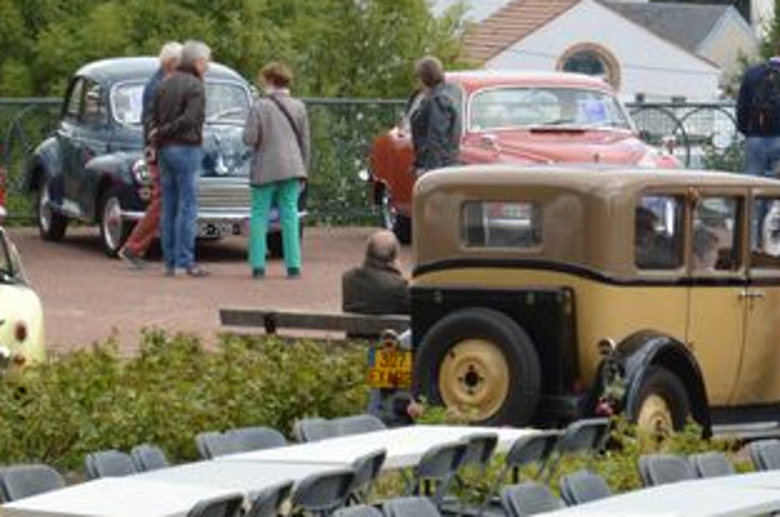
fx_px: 8724
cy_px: -79
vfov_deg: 3.4
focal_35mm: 403
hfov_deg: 5.1
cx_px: 405
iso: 400
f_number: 20
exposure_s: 1/80
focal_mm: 105
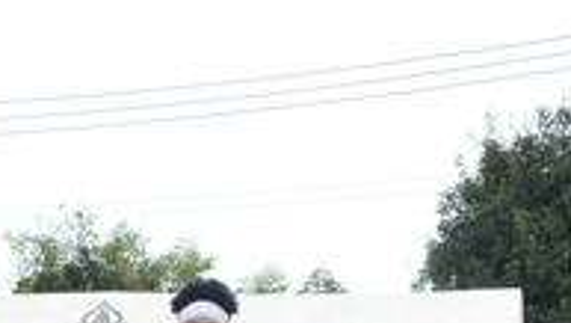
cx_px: 624
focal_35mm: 469
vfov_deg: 2.6
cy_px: 477
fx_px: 7108
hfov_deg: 4.6
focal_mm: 30.9
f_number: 5.5
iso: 80
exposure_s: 1/100
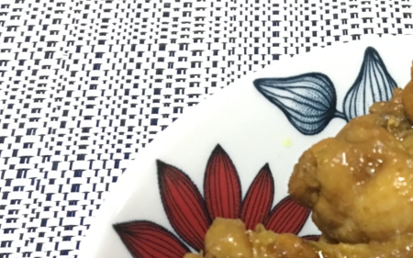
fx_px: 788
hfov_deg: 26.8
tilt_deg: -56.7
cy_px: 345
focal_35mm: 70
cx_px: 464
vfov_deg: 17.3
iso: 100
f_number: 2.2
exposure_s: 1/15
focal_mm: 4.15
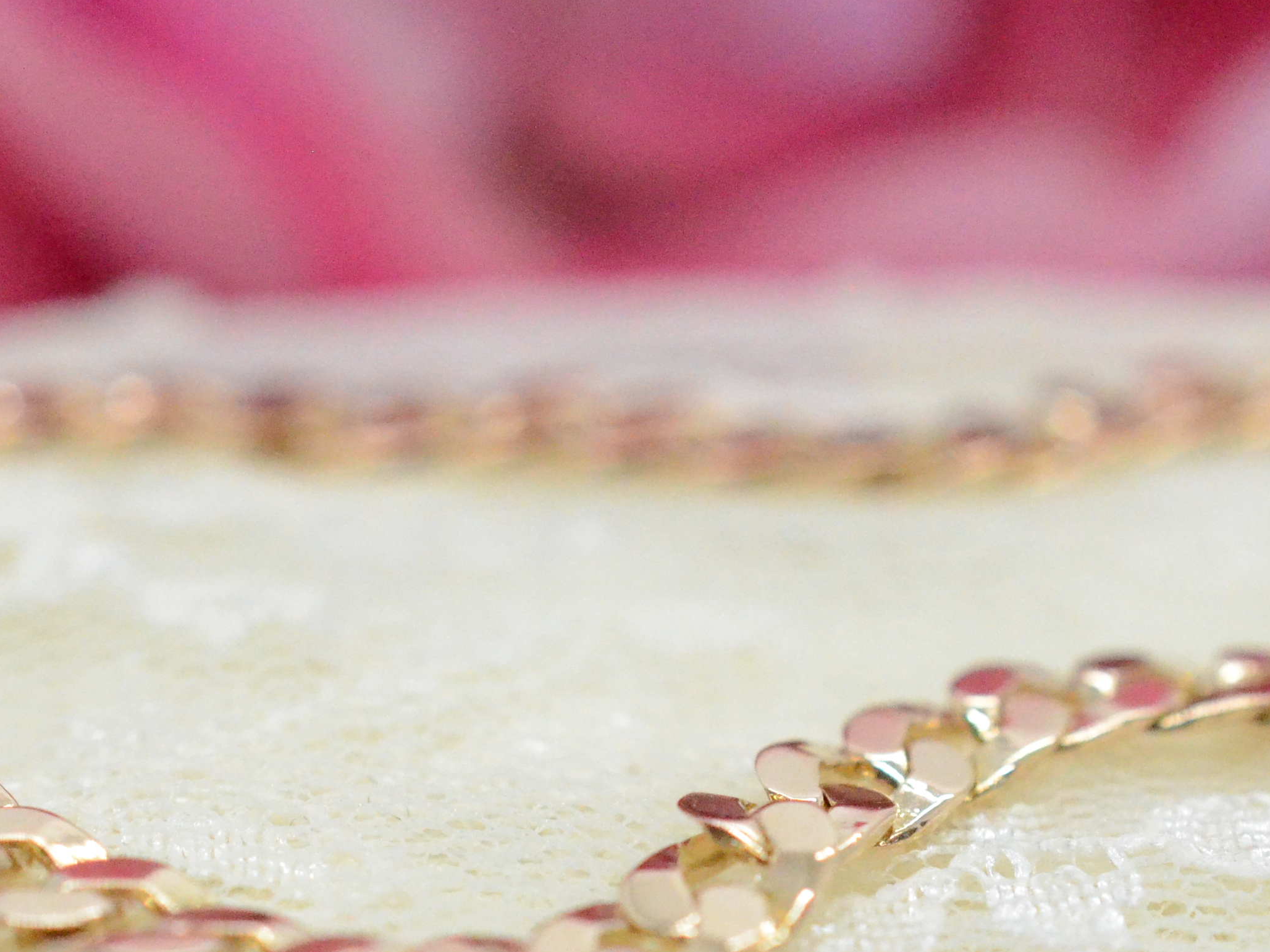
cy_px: 748
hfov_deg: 14.3
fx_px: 5063
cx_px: 699
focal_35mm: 138
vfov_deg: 10.7
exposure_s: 1/3200
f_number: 5.6
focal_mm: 40
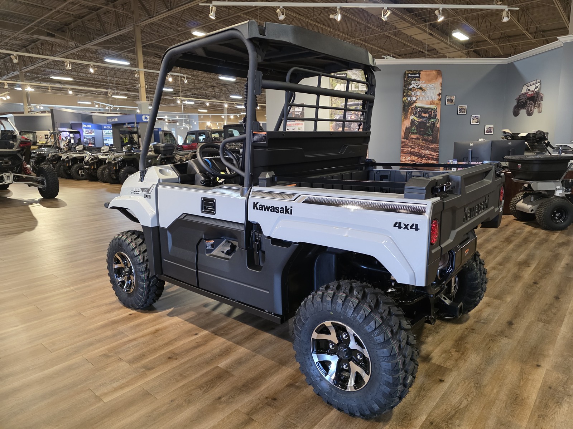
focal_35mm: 23
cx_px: 286
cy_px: 214
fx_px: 381
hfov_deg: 73.9
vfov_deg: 58.9
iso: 800
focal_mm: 6.3
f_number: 1.7
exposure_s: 1/120
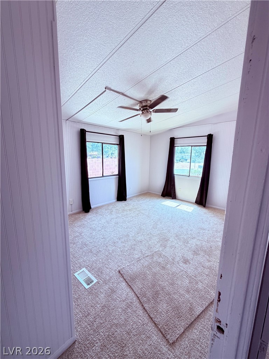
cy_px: 180
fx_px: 145
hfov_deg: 85.7
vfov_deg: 102.1
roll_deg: -1.0
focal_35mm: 14
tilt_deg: -5.4
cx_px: 134
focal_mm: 2.22
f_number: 2.2
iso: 200
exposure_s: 1/121
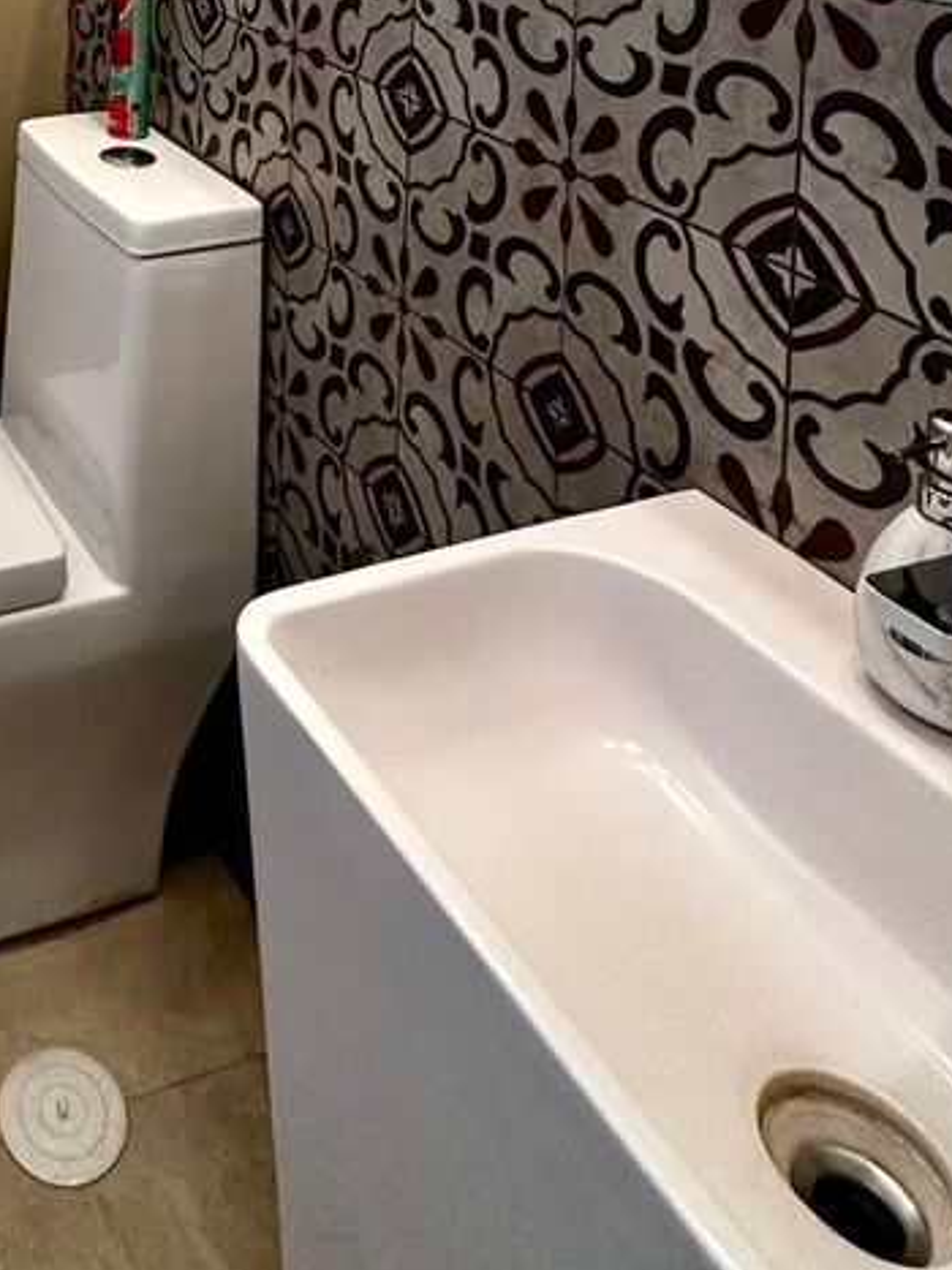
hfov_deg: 35.7
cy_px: -253
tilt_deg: +0.5
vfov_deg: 38.2
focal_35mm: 36
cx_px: -5
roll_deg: -2.5
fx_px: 1321
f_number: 2.2
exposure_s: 1/60
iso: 250
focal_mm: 2.22
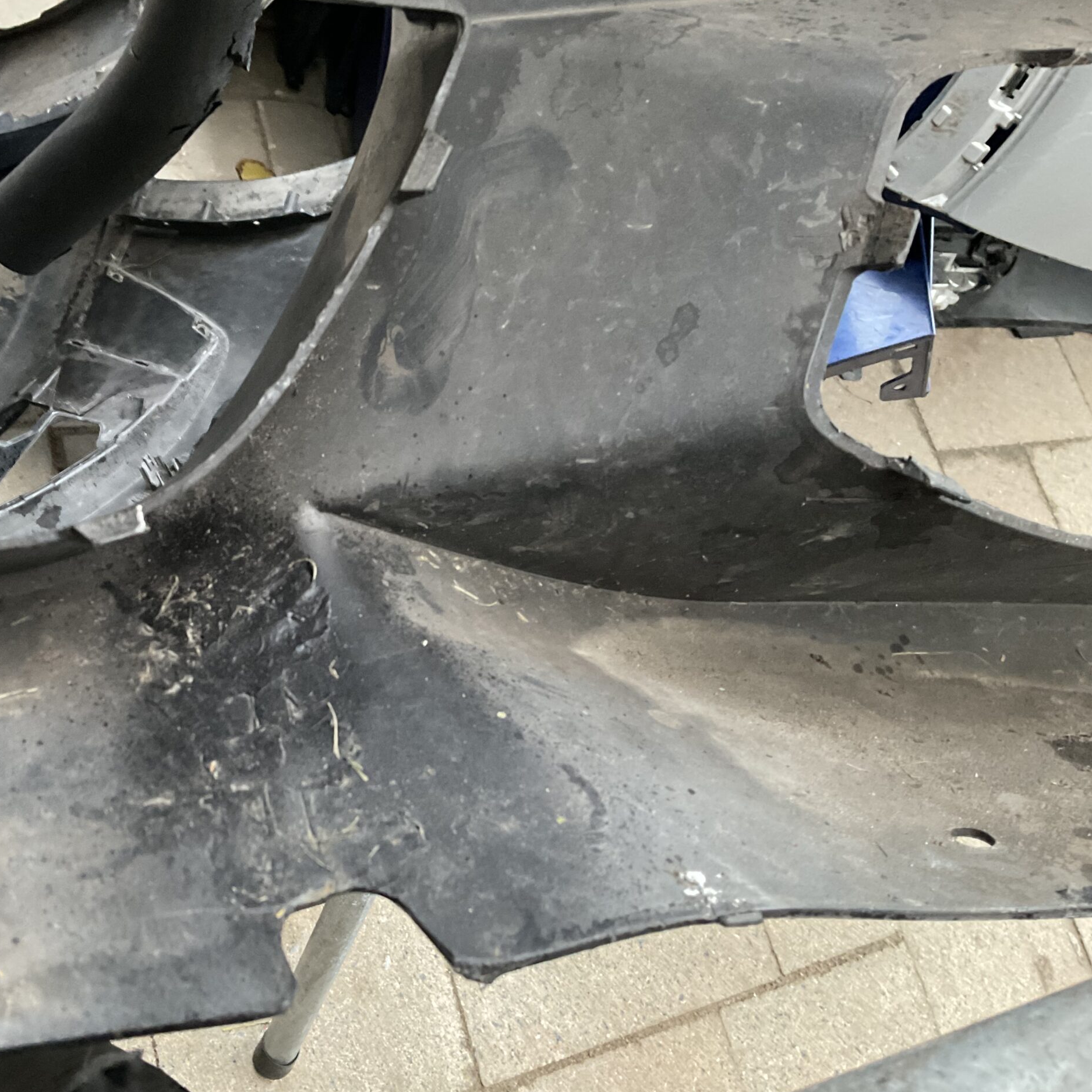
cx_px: 348
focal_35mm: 35
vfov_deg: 47.2
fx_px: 1249
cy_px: 554
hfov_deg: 46.3
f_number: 1.8
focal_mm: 3
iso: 250
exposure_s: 1/25
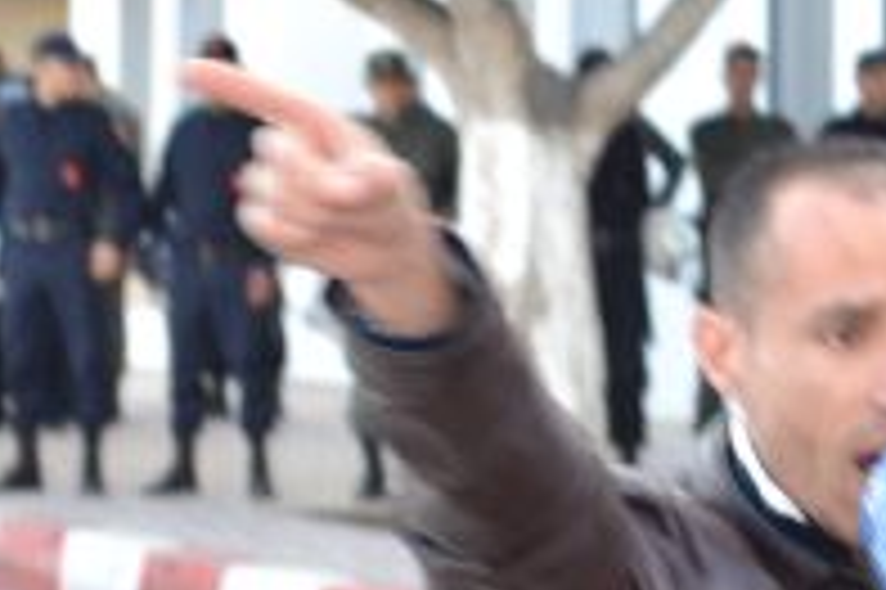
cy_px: 446
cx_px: 499
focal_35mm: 254
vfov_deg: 5.4
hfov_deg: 8.1
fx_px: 6246
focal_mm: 52
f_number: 5.6
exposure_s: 1/125
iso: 220
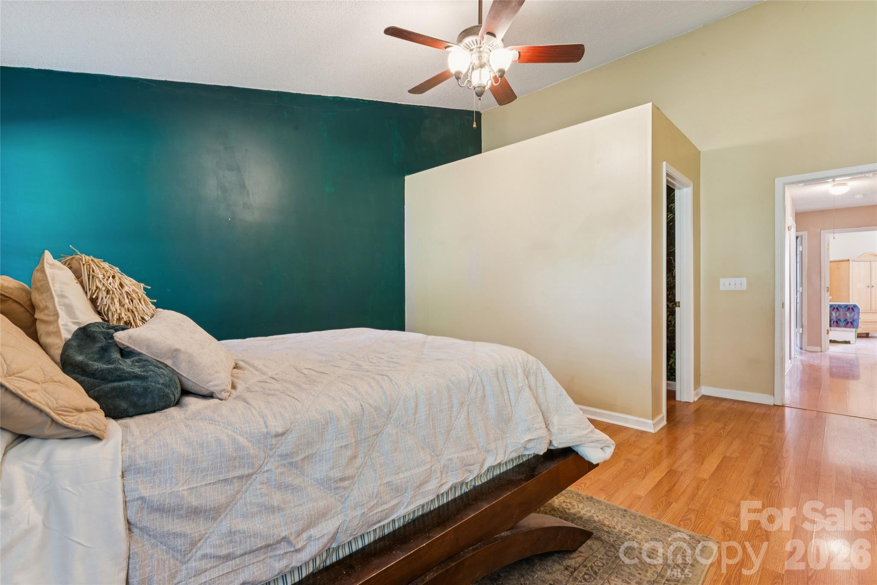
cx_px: 438
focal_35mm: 17
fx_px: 409
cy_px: 292
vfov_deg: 71.1
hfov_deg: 94.0
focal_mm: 16.8
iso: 200
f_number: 13
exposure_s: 2.5
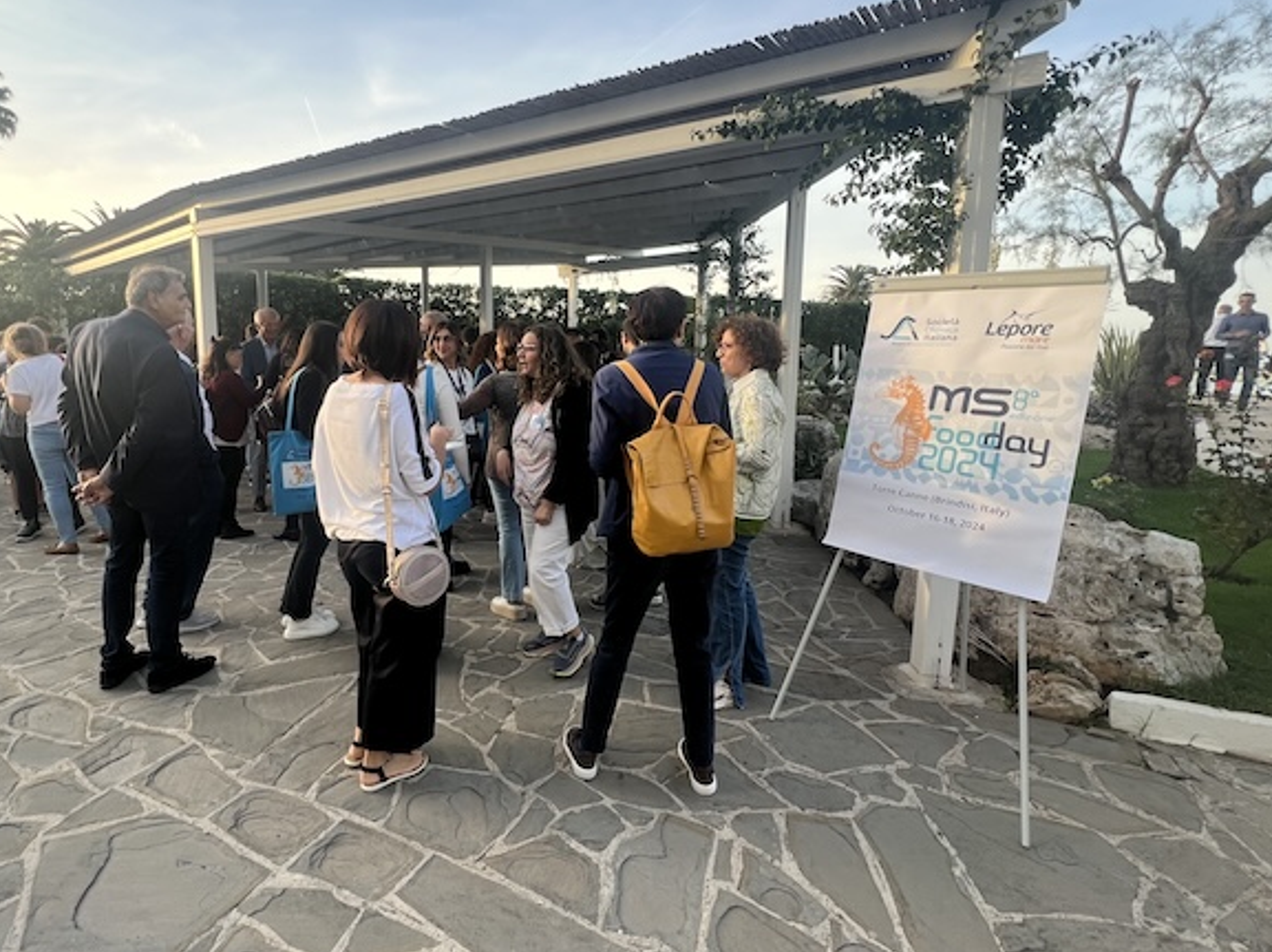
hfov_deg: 94.0
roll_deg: +0.3
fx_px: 587
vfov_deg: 77.8
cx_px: 551
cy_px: 427
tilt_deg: -6.6
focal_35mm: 16
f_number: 1.8
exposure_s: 1/102
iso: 32
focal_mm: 1.57
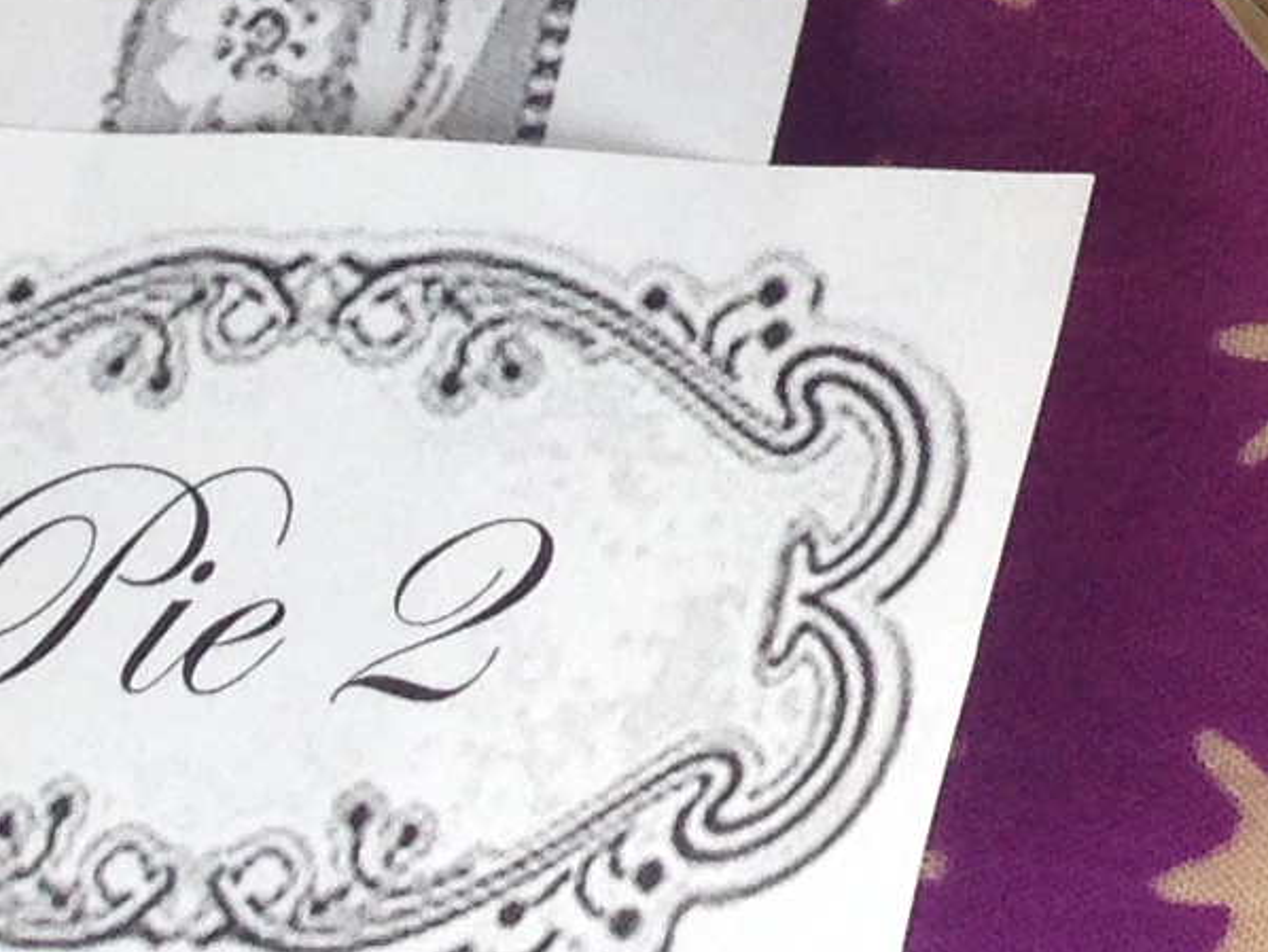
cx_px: 3323
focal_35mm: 180
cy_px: -999
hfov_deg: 9.4
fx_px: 6596
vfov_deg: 7.9
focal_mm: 4.12
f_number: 2.4
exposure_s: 1/163
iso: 50
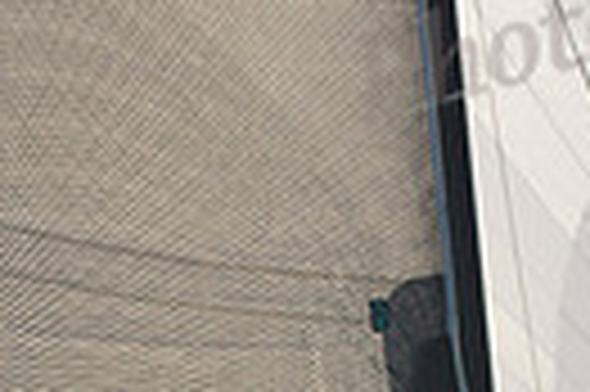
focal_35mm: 798
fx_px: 13062
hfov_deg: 2.6
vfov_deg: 1.7
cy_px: 719
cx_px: 126
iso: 200
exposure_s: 1/800
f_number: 7.1
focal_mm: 180
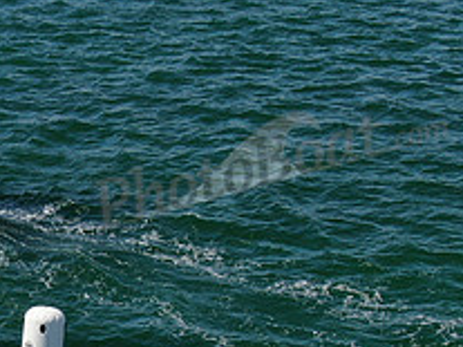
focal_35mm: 132
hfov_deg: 14.6
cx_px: -34
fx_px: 1765
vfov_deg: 11.1
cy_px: 330
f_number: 3.8
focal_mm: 8.42
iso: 100
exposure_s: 1/1000
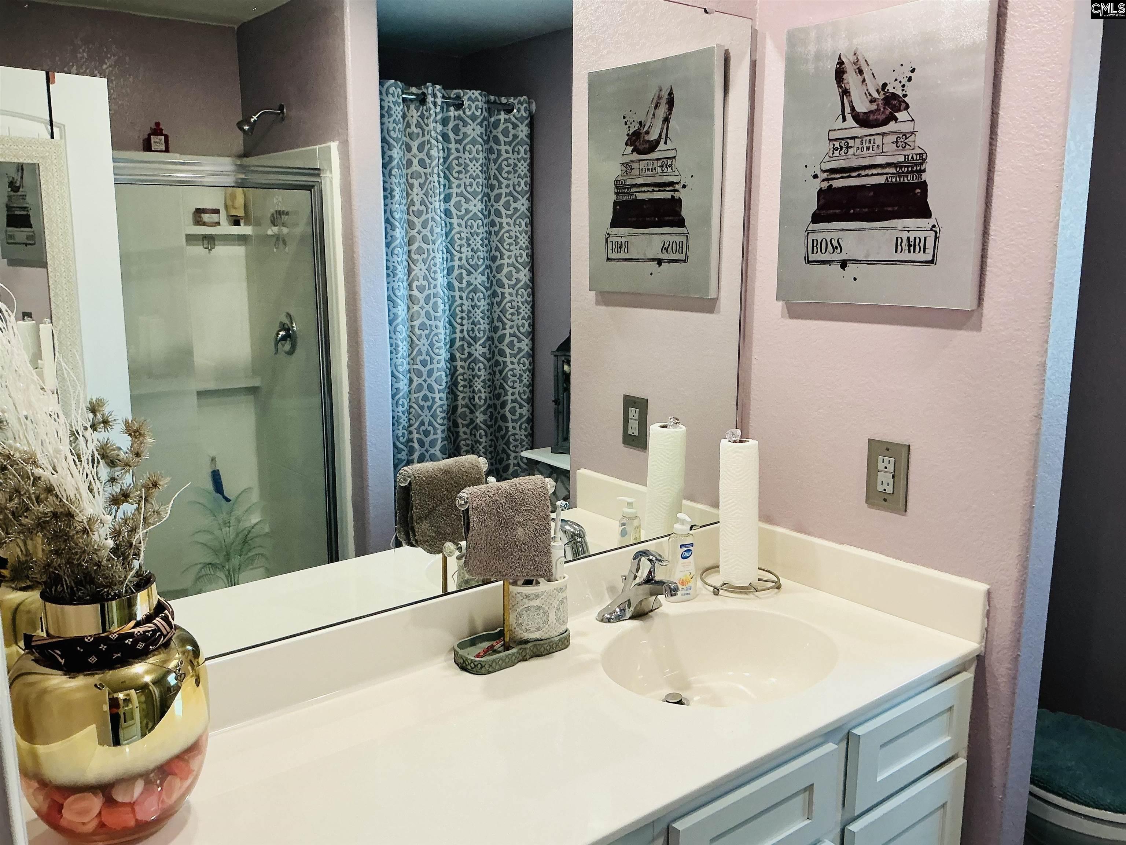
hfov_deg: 61.7
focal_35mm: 29
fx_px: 943
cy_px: 422
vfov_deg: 48.2
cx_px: 563
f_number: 1.8
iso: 80
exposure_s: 1/60
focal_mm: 3
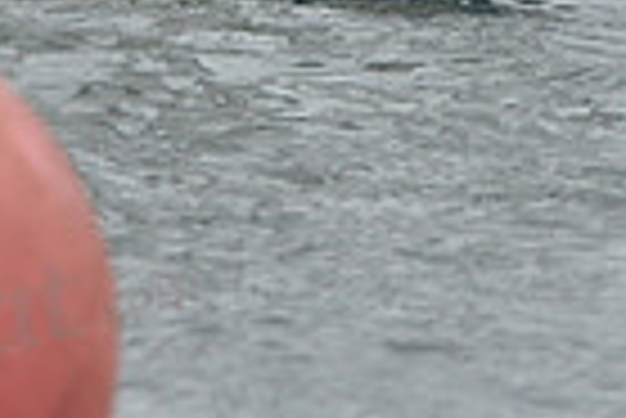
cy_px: -402
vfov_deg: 1.6
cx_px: 437
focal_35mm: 835
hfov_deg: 2.5
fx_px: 14535
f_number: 7.1
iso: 400
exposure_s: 1/800
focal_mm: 200
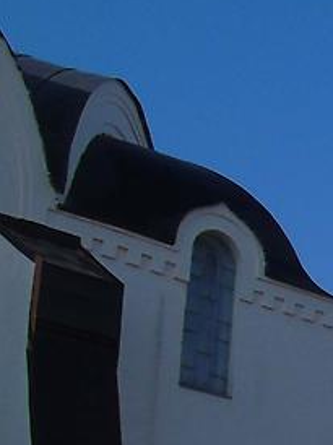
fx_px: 1914
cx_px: 973
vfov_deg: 12.9
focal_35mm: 149
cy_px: 552
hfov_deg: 8.5
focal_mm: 6.1
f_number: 3.9
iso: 80
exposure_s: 1/1000
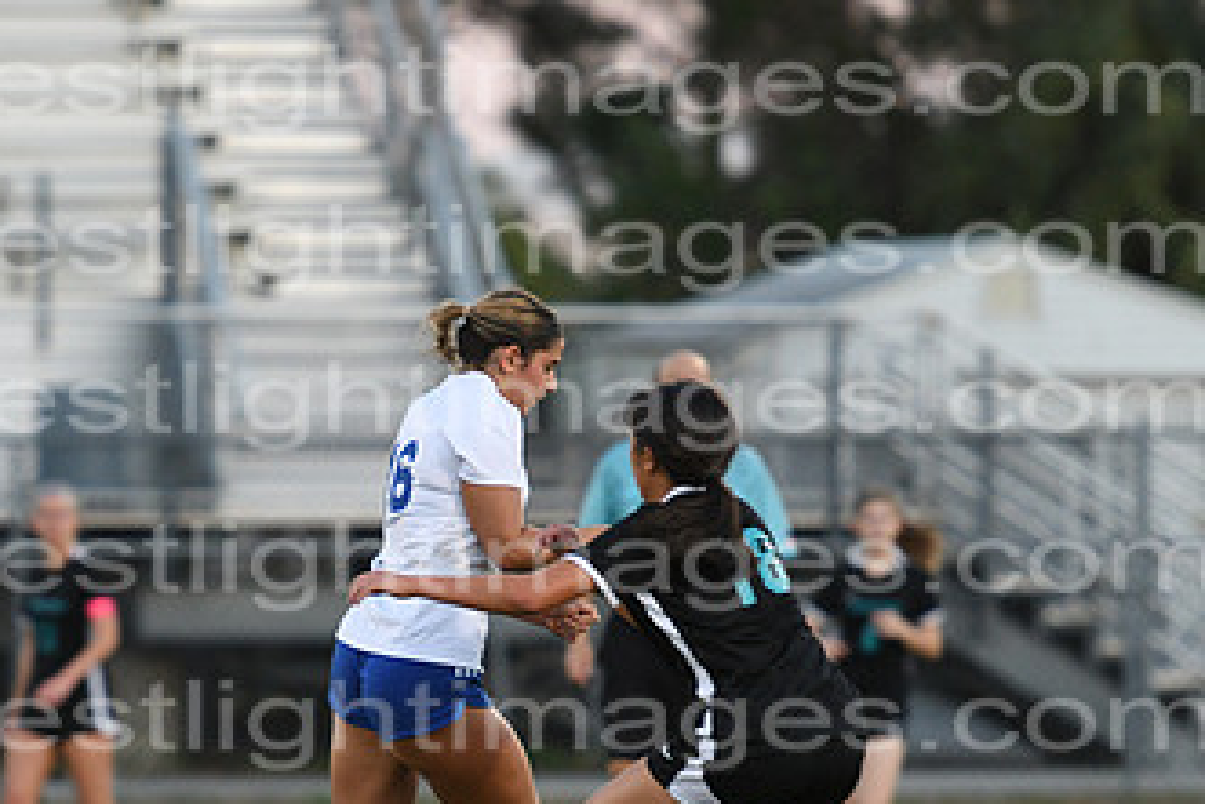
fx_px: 15838
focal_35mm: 473
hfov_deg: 4.4
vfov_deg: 2.9
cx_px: 397
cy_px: 646
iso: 1100
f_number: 2.8
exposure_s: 1/800
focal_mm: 180
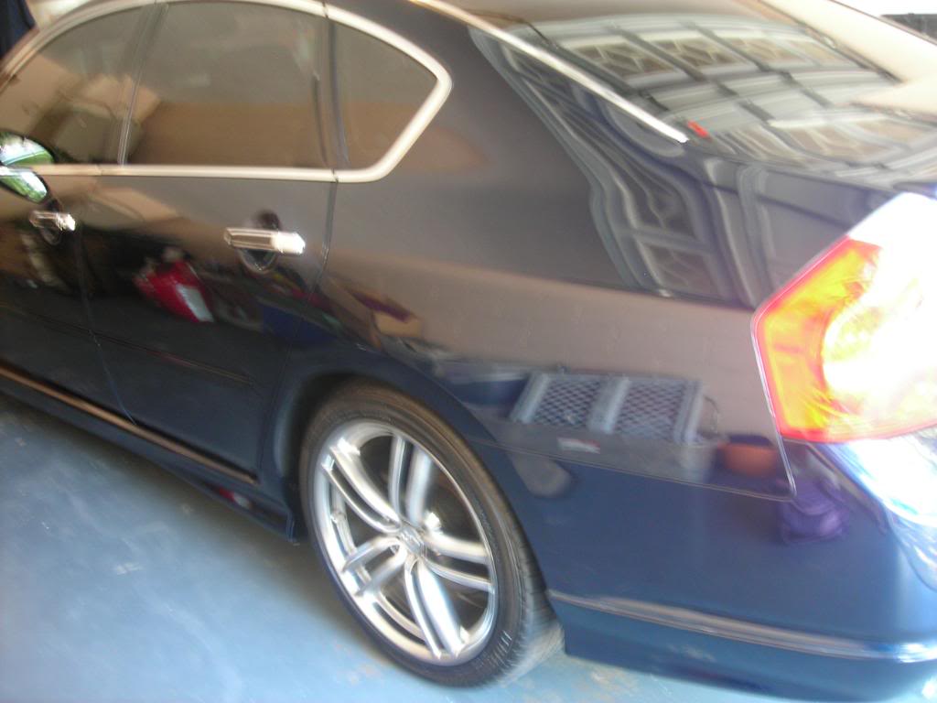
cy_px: 352
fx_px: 1029
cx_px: 468
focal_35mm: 38
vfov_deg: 37.7
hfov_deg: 49.0
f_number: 3.2
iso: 96
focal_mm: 6.3
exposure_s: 1/3.9
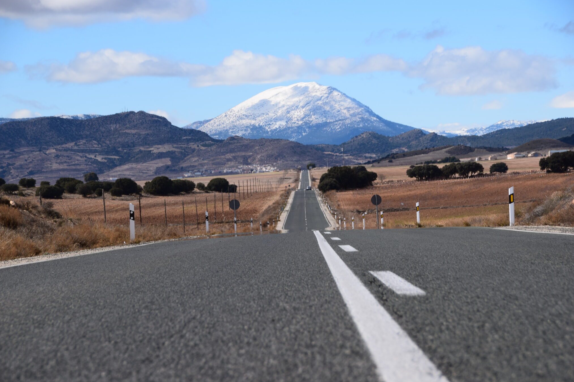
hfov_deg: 15.1
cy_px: 190
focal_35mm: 136
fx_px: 2168
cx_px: 285
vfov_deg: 10.1
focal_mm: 90
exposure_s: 1/500
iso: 220
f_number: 11
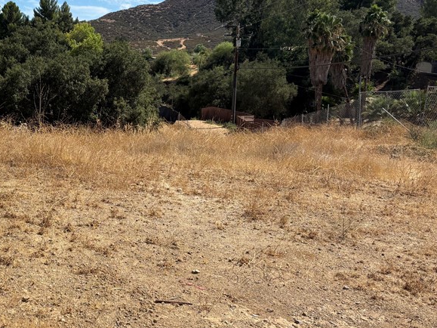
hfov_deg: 39.4
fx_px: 581
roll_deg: -0.8
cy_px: 145
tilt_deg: -7.6
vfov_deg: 31.5
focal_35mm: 46
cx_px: 79
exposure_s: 1/4082
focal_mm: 5.96
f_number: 1.6
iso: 50
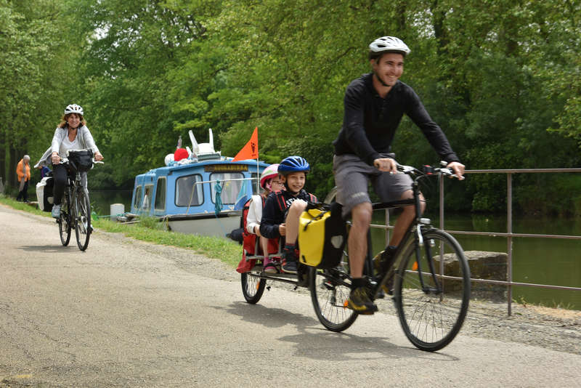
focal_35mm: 105
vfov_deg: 13.1
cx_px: 290
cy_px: 194
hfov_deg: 19.4
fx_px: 1695
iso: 64
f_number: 11
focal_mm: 105
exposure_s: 1/100
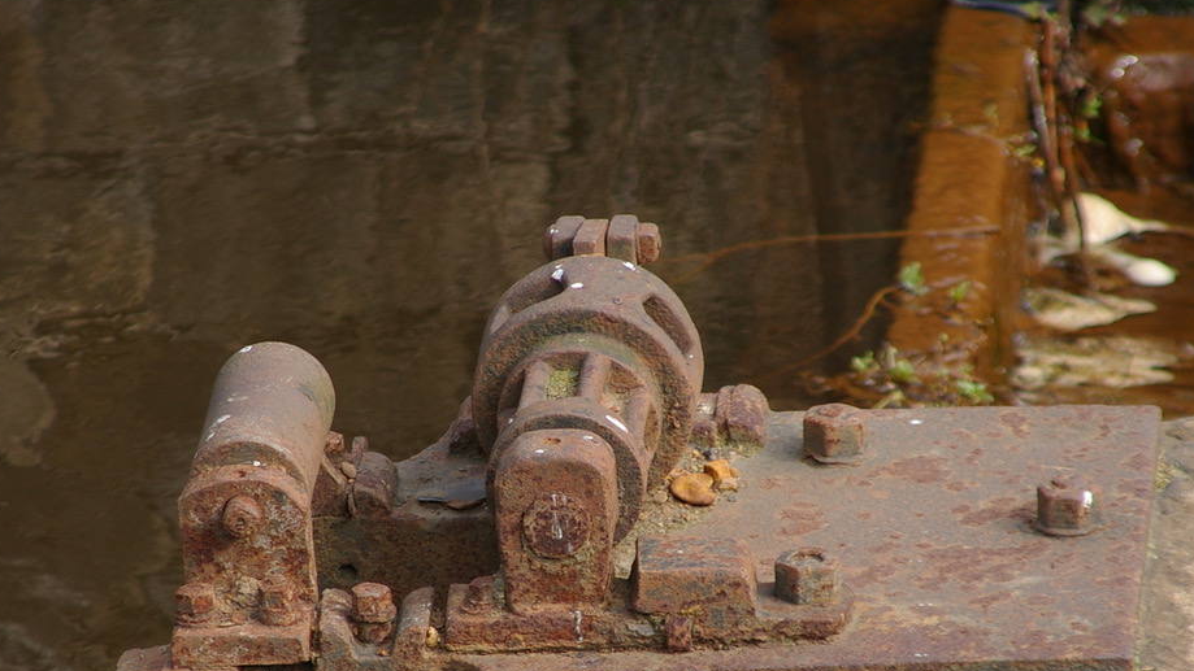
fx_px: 14532
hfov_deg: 4.7
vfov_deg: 2.6
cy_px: 512
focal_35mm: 459
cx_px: 563
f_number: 6.7
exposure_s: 1/250
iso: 200
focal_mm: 210
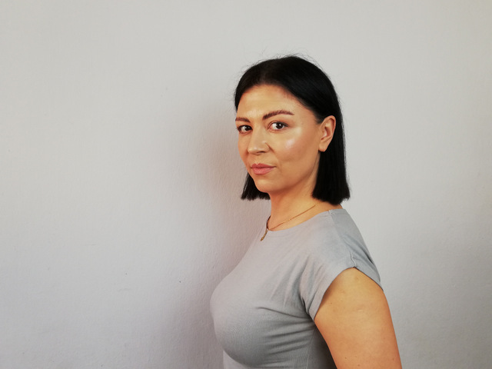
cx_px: 246
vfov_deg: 48.2
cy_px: 184
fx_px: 412
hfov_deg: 61.7
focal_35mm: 29
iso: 64
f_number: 2.2
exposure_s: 1/50
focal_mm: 3.81
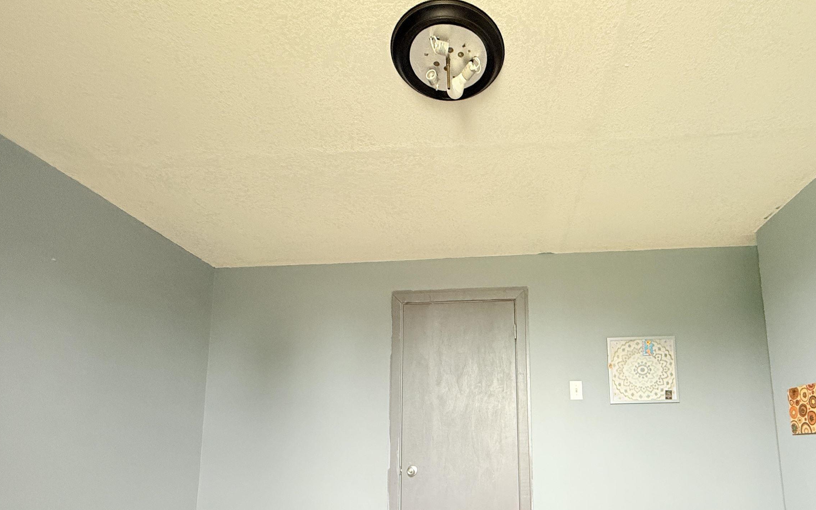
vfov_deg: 56.4
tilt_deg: +8.7
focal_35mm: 20
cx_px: 483
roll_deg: +0.9
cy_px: 388
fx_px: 445
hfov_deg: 84.2
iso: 320
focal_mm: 2.22
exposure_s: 1/60
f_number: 2.2
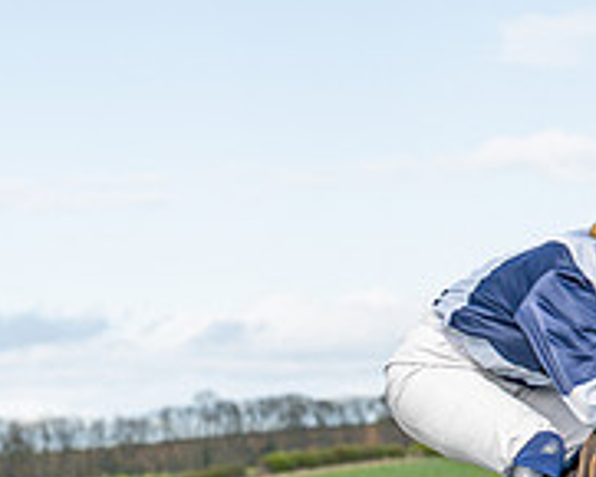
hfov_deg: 6.7
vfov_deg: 5.3
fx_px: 5065
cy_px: 724
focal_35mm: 287
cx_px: 324
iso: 400
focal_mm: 82
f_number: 4.5
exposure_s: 1/1600
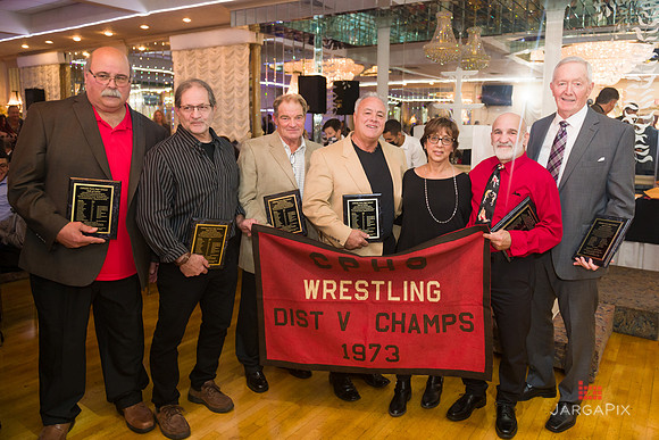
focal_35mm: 27
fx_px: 490
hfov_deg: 67.7
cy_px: 195
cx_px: 367
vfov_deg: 48.3
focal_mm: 24
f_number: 3.2
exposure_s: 1/125
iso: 1000
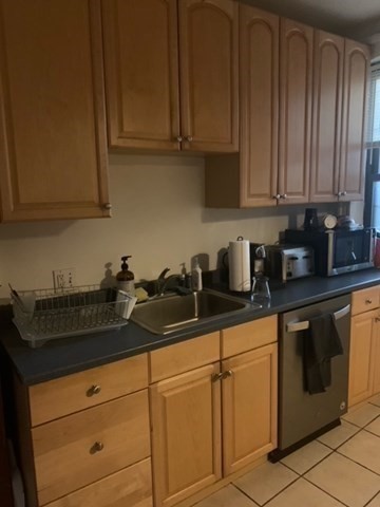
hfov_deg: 53.1
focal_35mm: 26
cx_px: 190
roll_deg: +0.1
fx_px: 381
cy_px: 254
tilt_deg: -8.8
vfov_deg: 67.3
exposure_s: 1/20
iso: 640
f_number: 1.8
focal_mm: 4.25
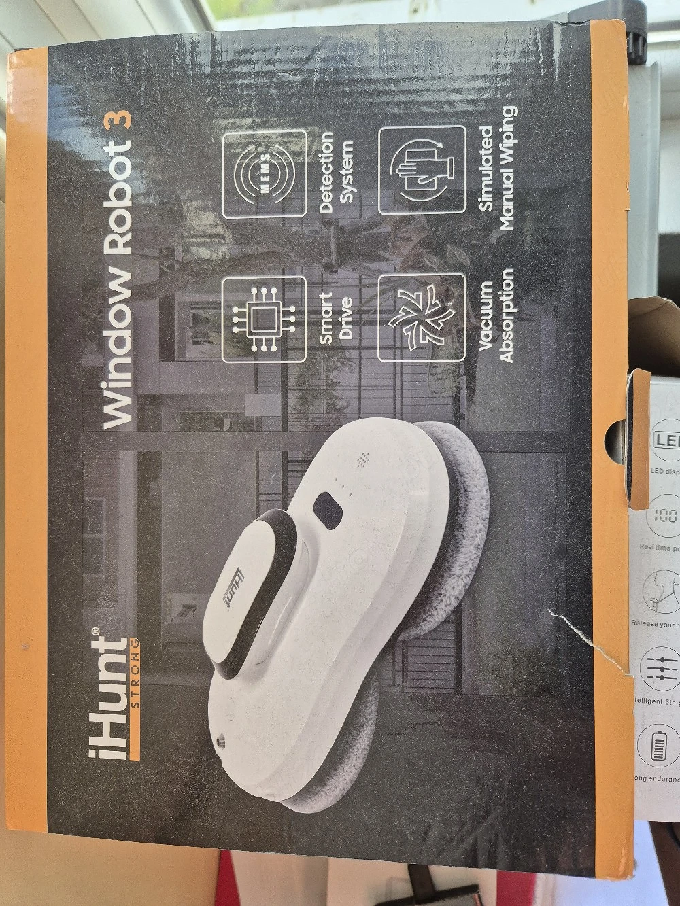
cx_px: 340
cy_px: 453
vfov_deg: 73.9
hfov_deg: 58.9
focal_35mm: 23
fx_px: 602
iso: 200
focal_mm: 5.4
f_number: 1.8
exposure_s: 1/182
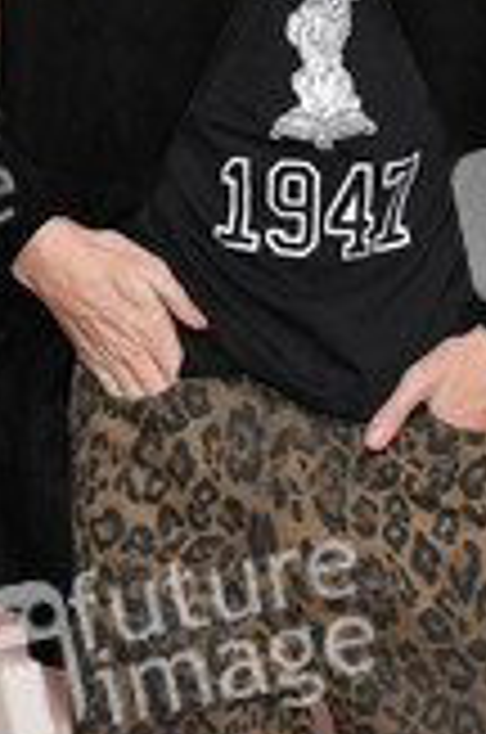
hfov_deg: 8.4
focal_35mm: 162
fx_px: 3294
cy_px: -27
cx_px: 274
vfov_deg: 12.5
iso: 2500
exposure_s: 1/250
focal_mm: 66
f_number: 6.3
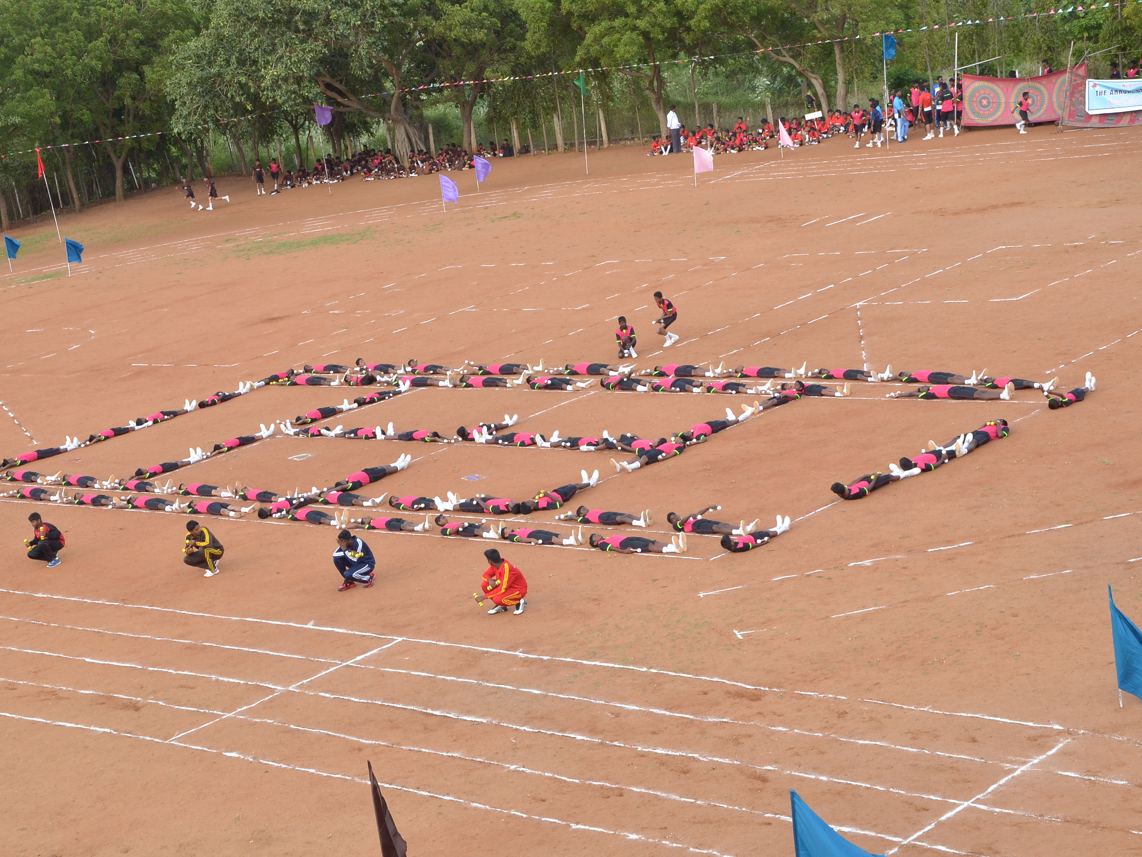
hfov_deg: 28.1
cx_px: 506
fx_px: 2277
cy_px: 427
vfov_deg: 21.3
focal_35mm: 69
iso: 400
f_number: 11
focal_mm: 42
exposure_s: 1/100
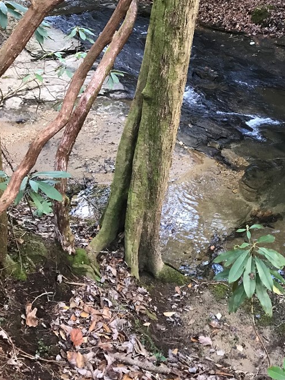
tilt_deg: -16.6
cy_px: 91
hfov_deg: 33.0
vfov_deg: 42.4
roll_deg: +5.2
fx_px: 472
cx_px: 212
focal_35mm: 43
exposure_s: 1/15
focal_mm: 3.99
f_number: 1.8
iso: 64
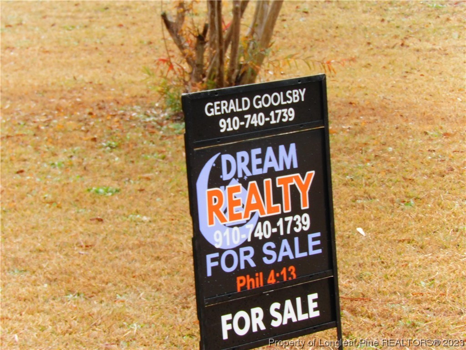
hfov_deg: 2.2
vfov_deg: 1.7
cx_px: 233
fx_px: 12116
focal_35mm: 900
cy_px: 175
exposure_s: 1/250
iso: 320
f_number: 5.6
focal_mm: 161.2
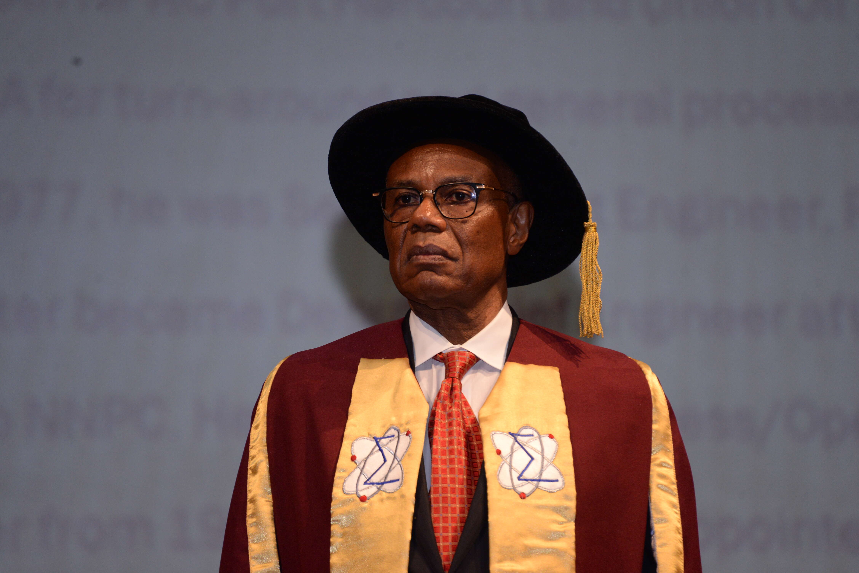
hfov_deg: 7.4
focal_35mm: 280
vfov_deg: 4.9
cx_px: 430
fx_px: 6681
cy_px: 286
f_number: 5.6
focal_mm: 280
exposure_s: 1/160
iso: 1600
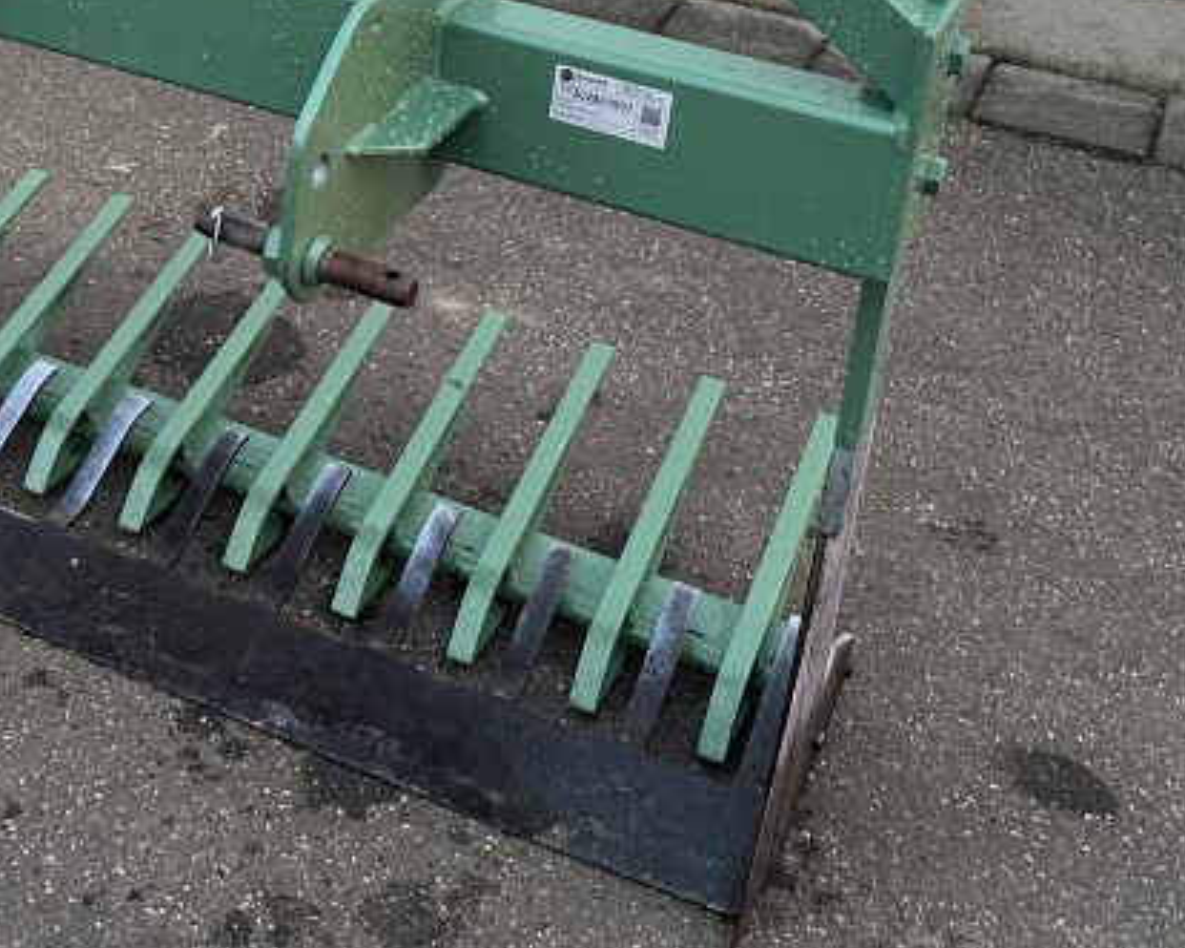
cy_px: -37
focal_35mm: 58
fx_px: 2034
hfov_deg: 31.7
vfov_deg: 24.8
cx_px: 249
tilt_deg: -20.9
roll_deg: -4.0
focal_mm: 6.86
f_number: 1.78
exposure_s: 1/67
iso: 250
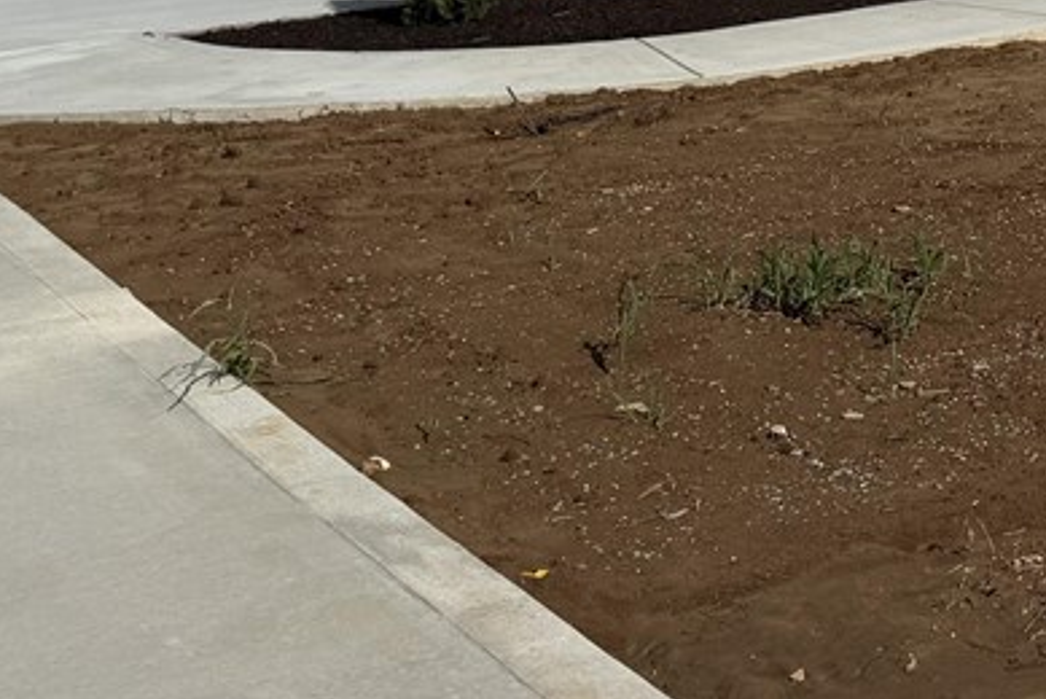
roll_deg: +1.4
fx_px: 2384
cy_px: -370
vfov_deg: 15.3
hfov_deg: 23.0
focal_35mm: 82
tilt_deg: +3.6
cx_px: 1194
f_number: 1.78
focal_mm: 6.76
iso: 80
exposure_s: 1/11905
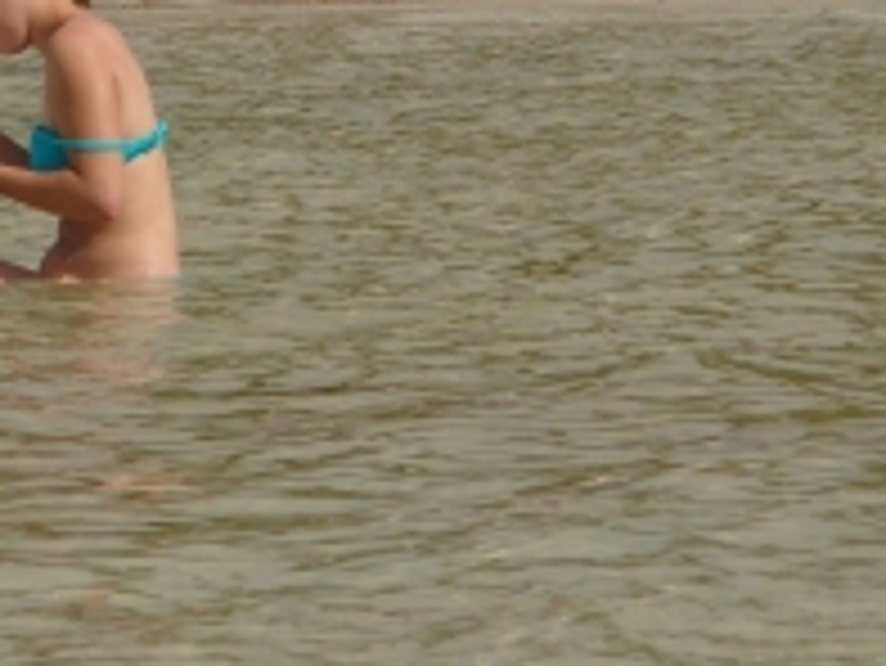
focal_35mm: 937
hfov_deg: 2.1
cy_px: -54
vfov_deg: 1.6
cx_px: 31
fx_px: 23997
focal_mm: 88.8
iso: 100
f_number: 8
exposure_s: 1/640
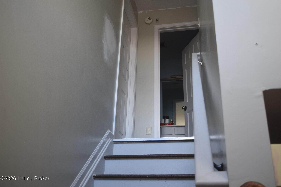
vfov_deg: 36.9
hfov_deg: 53.1
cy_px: 94
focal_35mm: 36
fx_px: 281
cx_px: 140
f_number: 4
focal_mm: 24
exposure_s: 1/60
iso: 450
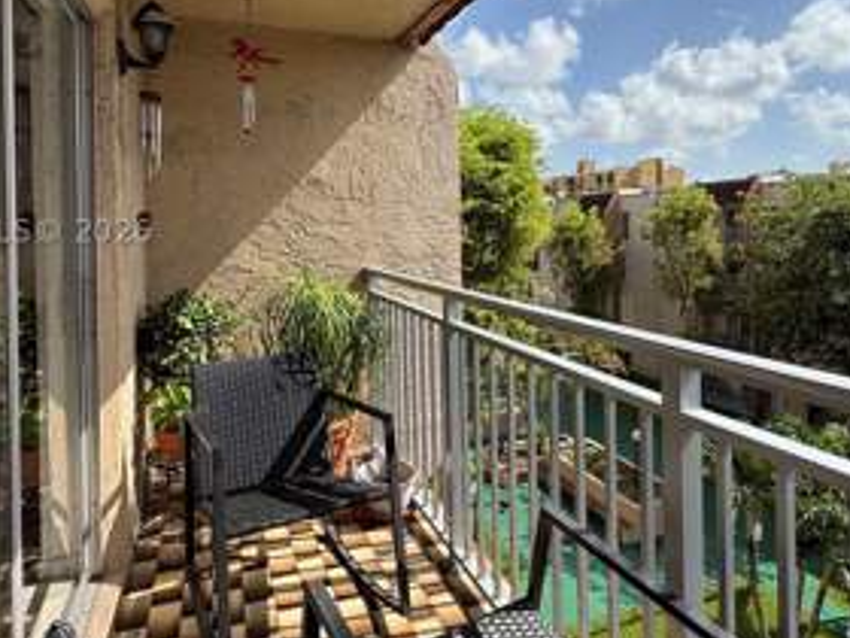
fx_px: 589
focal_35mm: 24
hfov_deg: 71.6
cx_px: 431
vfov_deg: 56.0
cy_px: 231
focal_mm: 2.22
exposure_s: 1/1848
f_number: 2.2
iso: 50
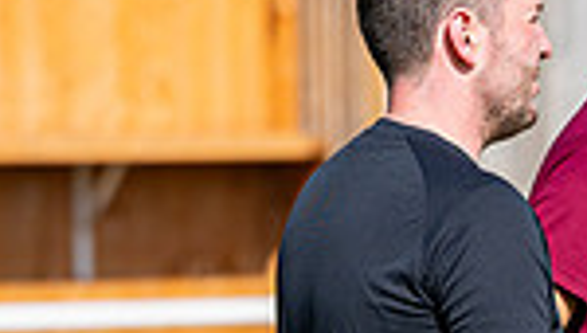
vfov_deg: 1.9
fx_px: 10151
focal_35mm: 651
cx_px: 818
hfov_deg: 3.3
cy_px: 612
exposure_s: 1/2000
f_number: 2.8
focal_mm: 135
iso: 80
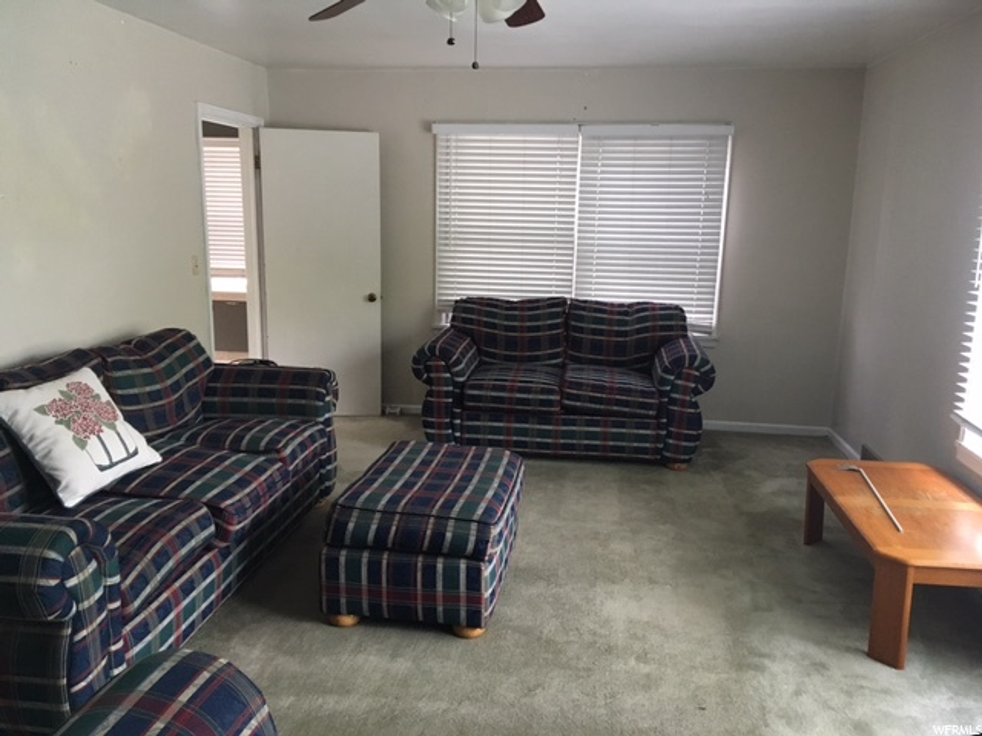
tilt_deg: -10.9
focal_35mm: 29
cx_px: 491
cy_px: 368
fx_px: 823
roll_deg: -0.1
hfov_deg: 61.7
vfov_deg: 48.2
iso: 200
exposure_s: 1/24
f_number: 2.2
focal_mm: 4.15
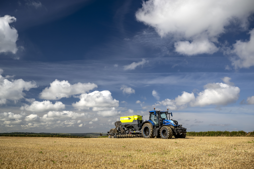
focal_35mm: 36
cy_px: 84
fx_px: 254
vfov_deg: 36.9
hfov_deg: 53.1
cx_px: 127
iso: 250
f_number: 6.3
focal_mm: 36
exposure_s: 1/400
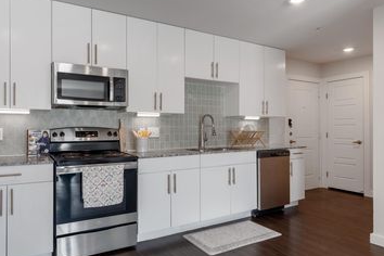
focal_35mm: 25
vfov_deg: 51.8
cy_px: 130
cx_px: 163
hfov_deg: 71.7
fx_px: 264
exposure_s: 1/60
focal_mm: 17.5
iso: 160
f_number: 8
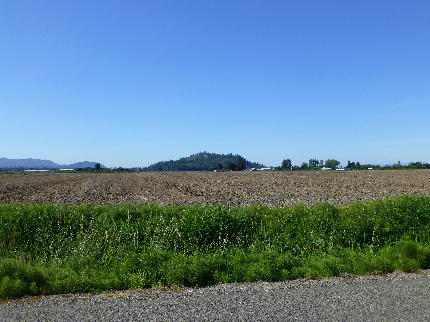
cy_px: 161
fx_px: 422
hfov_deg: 54.0
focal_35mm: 34
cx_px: 215
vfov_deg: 41.8
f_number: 3.7
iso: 100
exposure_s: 1/1000
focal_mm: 6.1
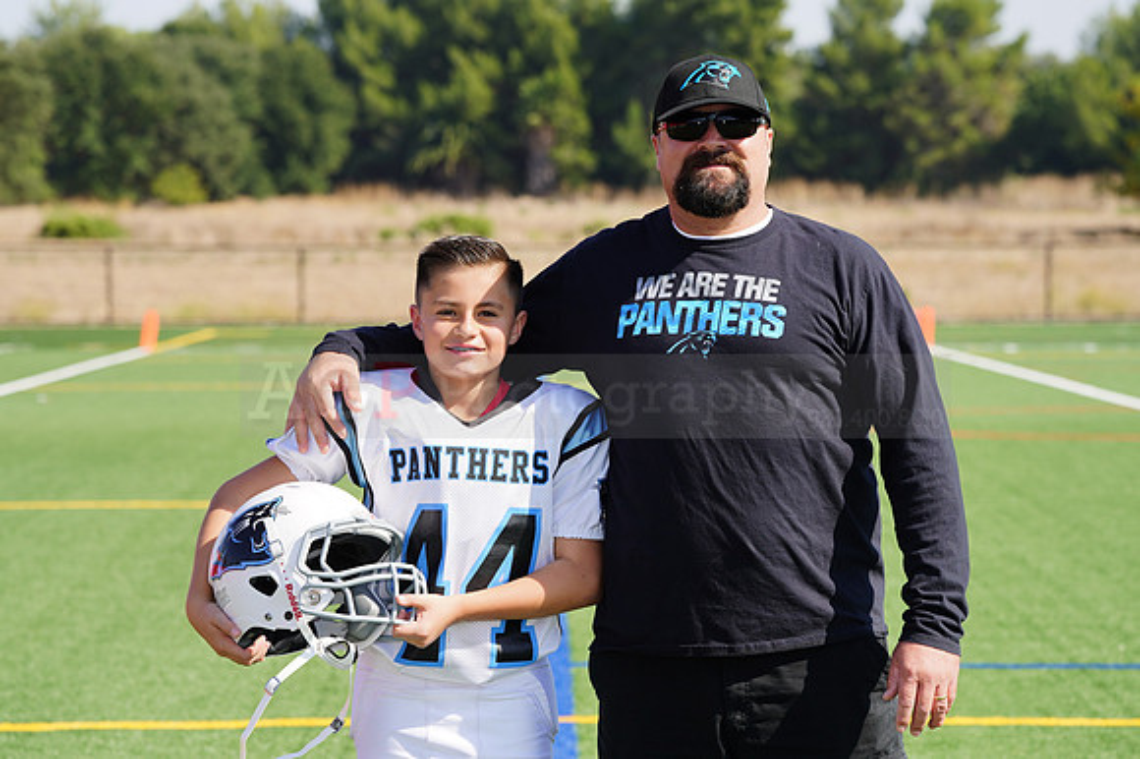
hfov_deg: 12.8
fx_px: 5064
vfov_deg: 8.6
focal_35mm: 160
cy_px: 380
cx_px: 570
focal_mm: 160
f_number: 8
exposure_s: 1/250
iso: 100
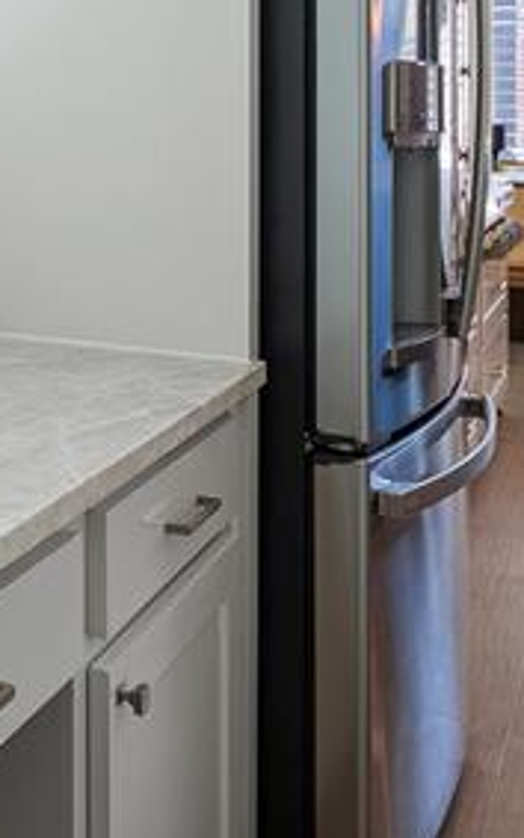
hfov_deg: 18.2
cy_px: 130
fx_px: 1347
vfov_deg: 33.2
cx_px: -367
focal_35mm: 59
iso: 100
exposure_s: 1/2
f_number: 9
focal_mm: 16
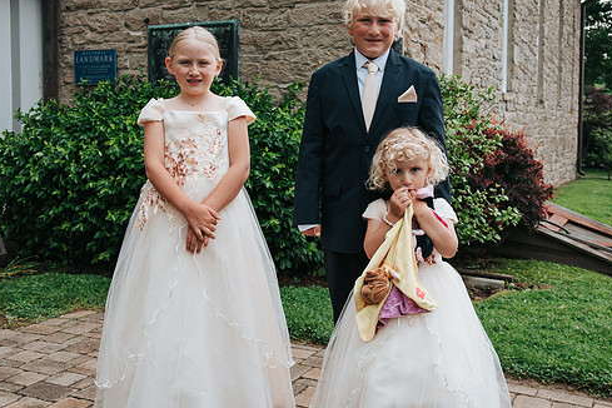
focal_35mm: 46
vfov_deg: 29.1
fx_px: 782
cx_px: 281
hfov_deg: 42.7
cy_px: 155
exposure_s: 1/125
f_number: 5.6
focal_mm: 34
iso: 200
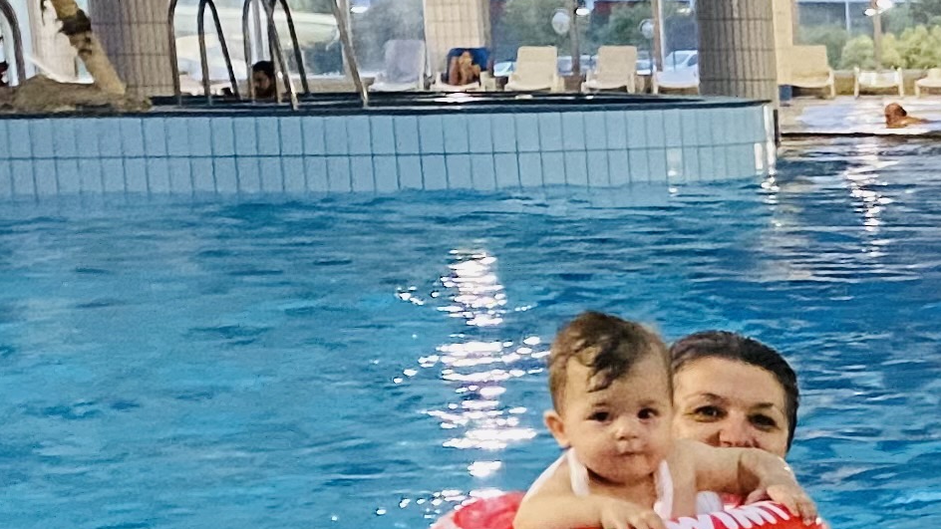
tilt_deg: -11.2
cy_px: 717
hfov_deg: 15.9
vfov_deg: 9.8
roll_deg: +1.0
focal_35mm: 121
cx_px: 1495
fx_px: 3019
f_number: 1.8
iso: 400
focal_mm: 4.25
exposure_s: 1/50
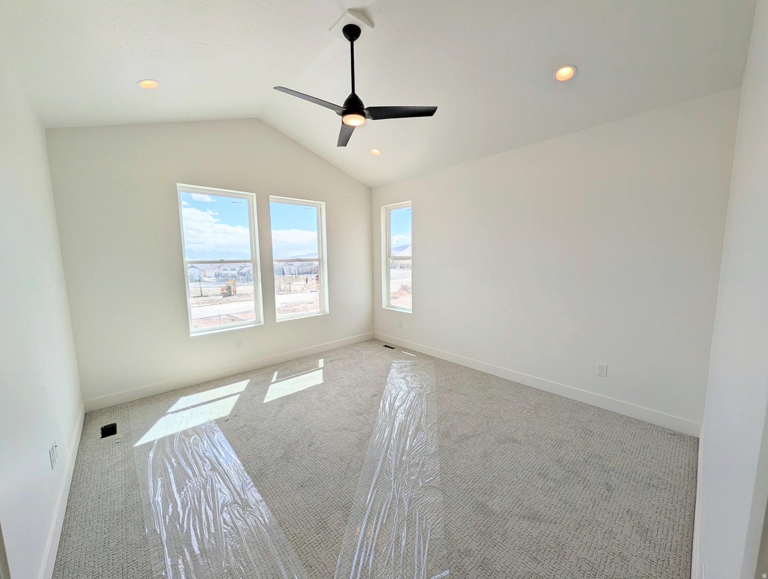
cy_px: 290
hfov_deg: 110.5
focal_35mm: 12
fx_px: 267
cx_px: 384
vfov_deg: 94.6
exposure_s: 1/2545
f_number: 1.7
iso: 51
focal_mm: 2.02
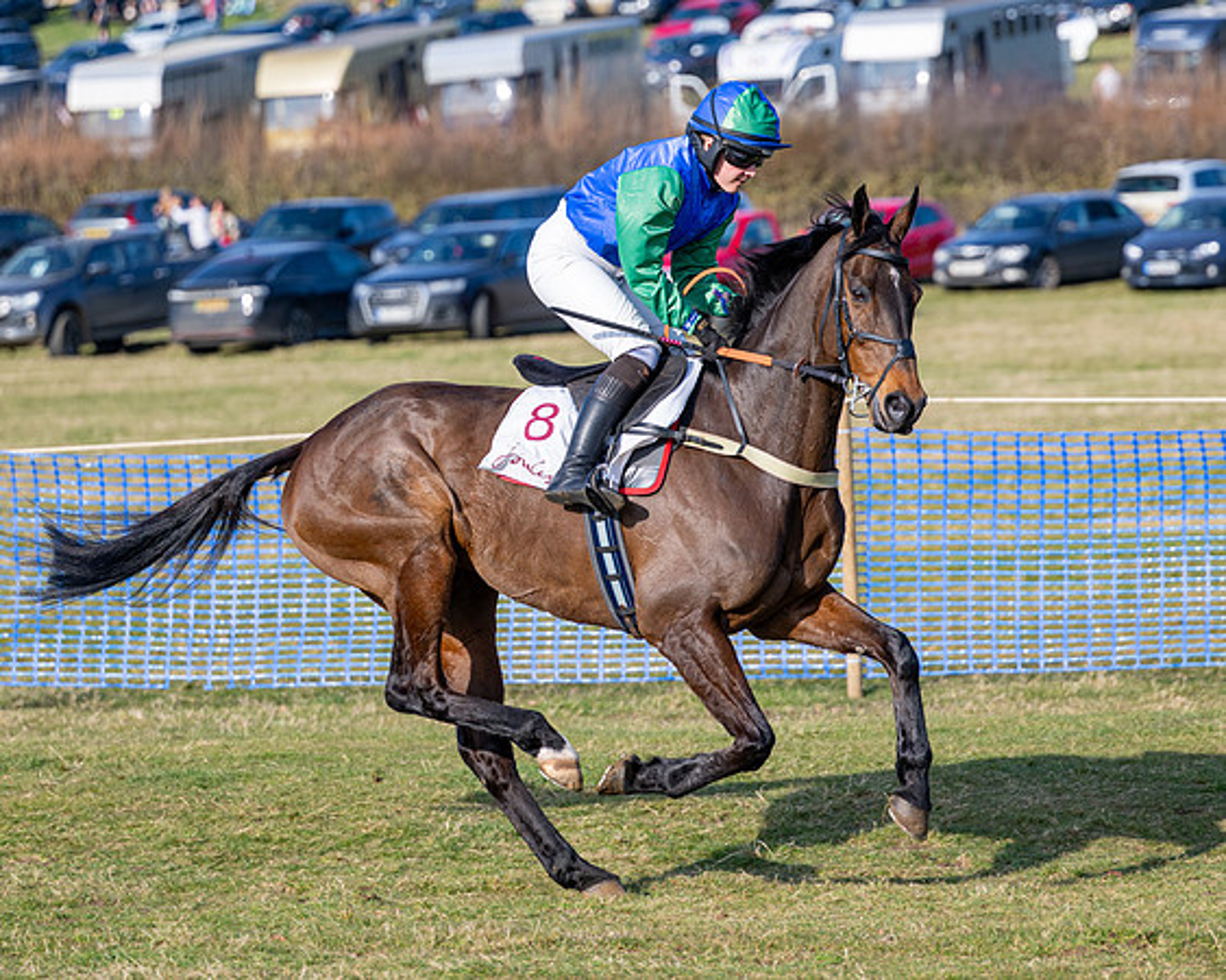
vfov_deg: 8.3
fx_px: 6789
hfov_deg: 10.3
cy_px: 490
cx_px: 610
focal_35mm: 187
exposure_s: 1/1600
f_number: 2.8
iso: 100
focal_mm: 110
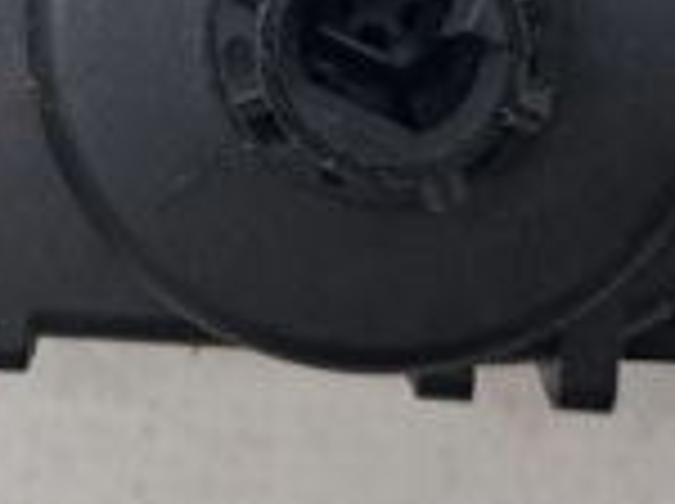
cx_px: 292
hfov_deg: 17.1
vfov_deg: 11.9
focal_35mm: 115
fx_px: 2239
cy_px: -367
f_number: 1.8
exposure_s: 1/50
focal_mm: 4
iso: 50
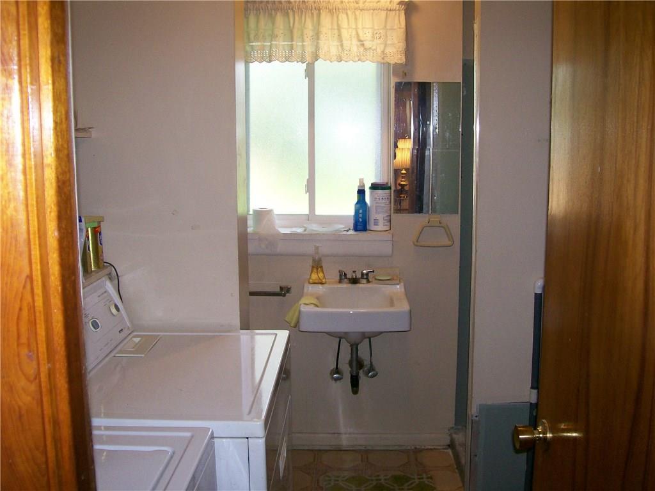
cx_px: 328
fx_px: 681
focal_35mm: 36
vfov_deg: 39.7
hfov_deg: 51.4
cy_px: 246
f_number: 2.7
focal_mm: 6
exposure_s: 1/64
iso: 140
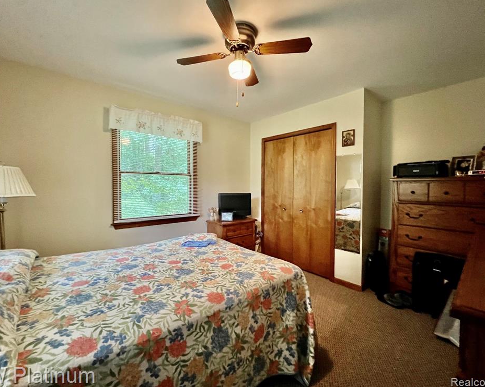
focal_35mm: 14
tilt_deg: -2.2
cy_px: 190
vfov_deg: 88.0
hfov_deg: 100.7
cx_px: 236
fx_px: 201
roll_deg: -0.3
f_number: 1.8
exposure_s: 1/60
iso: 800
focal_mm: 1.57
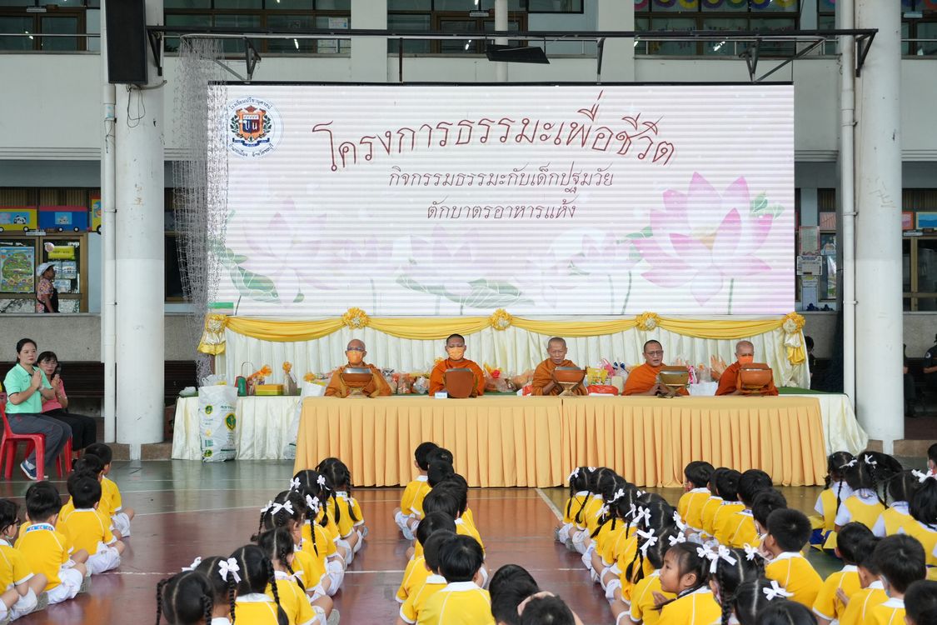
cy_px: 312
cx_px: 468
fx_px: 1366
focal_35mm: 52
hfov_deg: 37.9
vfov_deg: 25.8
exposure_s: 1/400
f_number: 4.5
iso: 1600
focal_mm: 35
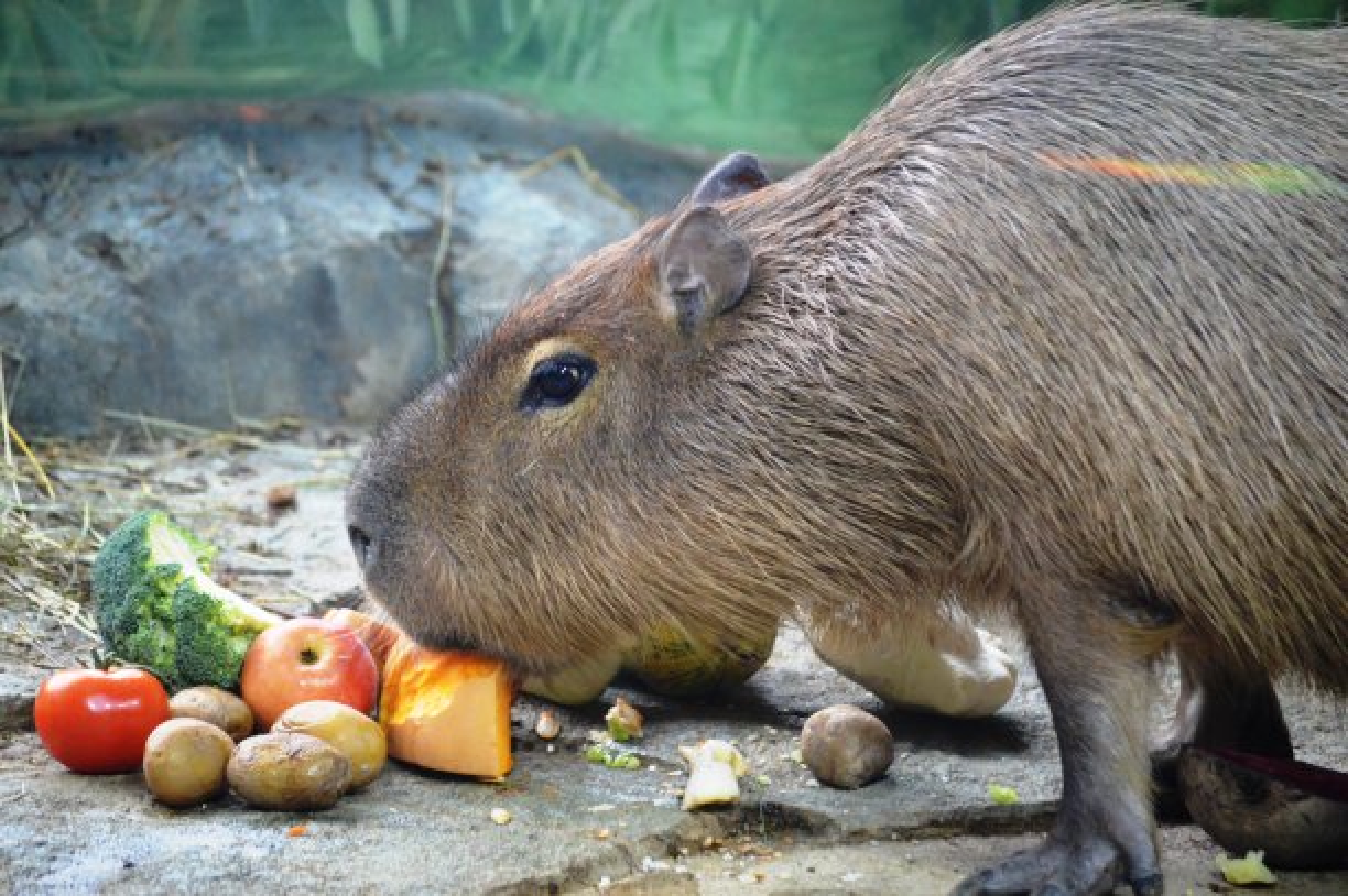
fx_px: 6510
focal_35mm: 174
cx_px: 674
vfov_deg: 7.9
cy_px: 448
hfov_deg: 11.8
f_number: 4.8
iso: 1800
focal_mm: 116
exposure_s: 1/60
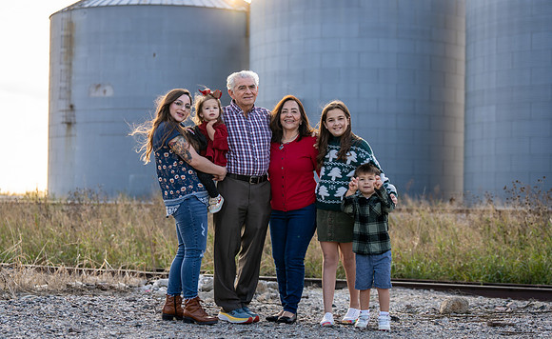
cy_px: 188
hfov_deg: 27.1
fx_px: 1143
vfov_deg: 16.9
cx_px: 290
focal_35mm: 76
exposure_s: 1/320
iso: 100
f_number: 3.2
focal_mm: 70
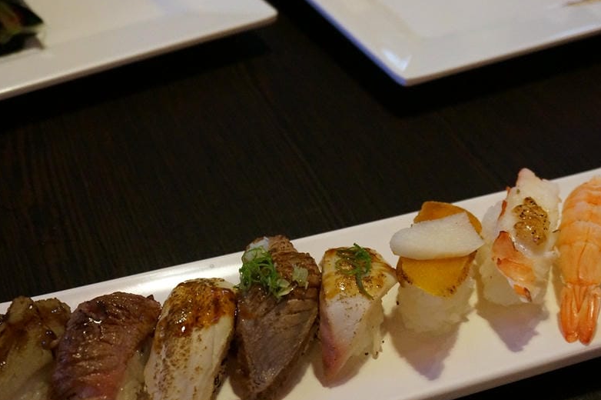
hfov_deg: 30.2
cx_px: 291
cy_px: 300
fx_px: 1114
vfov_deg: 20.2
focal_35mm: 67
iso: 3200
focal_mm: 29
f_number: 4.5
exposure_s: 1/125
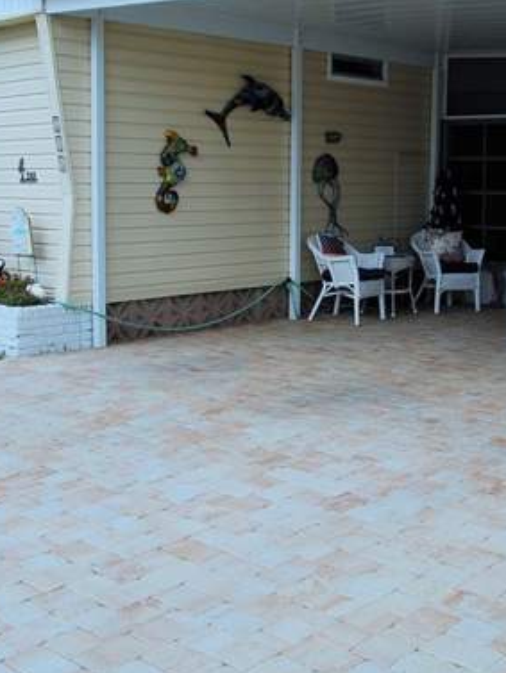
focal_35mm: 49
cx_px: 263
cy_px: 300
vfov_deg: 38.9
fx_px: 954
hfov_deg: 29.7
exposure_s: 1/200
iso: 100
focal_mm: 16
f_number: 7.1
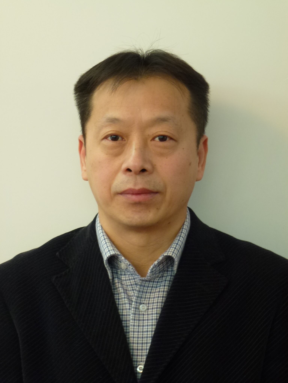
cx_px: 144
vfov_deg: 25.7
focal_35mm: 76
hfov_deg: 19.4
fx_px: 843
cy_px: 192
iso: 250
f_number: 4.7
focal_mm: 13.6
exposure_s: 1/4
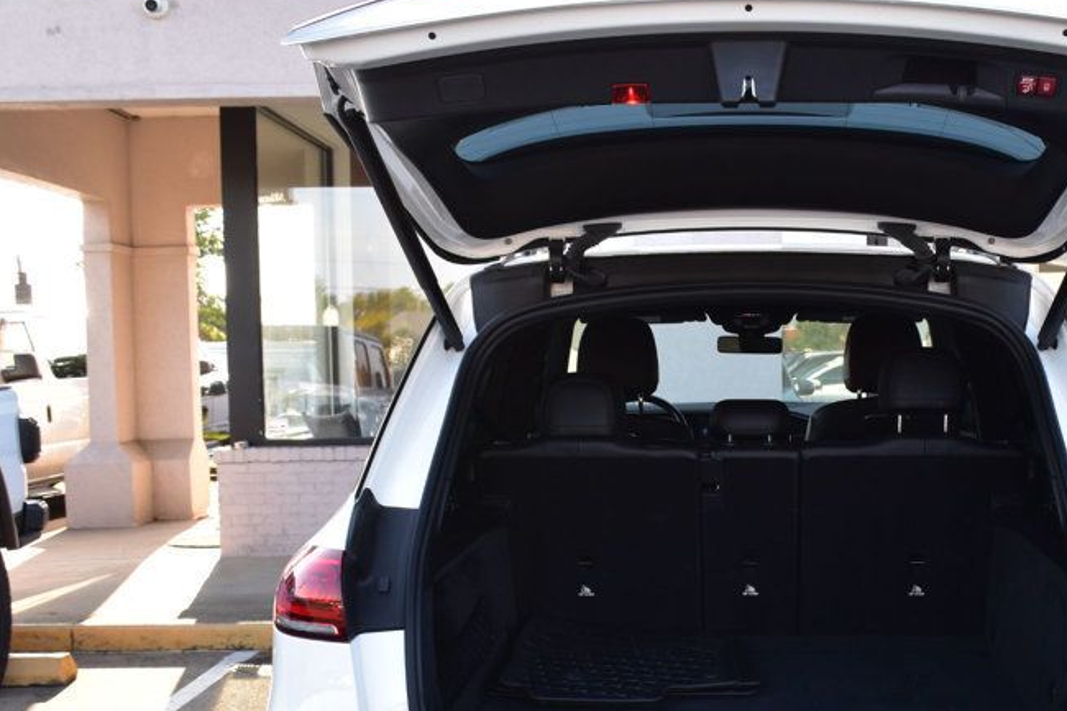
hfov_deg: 37.7
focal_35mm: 52
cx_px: 734
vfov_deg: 25.6
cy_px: 539
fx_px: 1541
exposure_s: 1/100
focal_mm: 22
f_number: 9
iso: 400
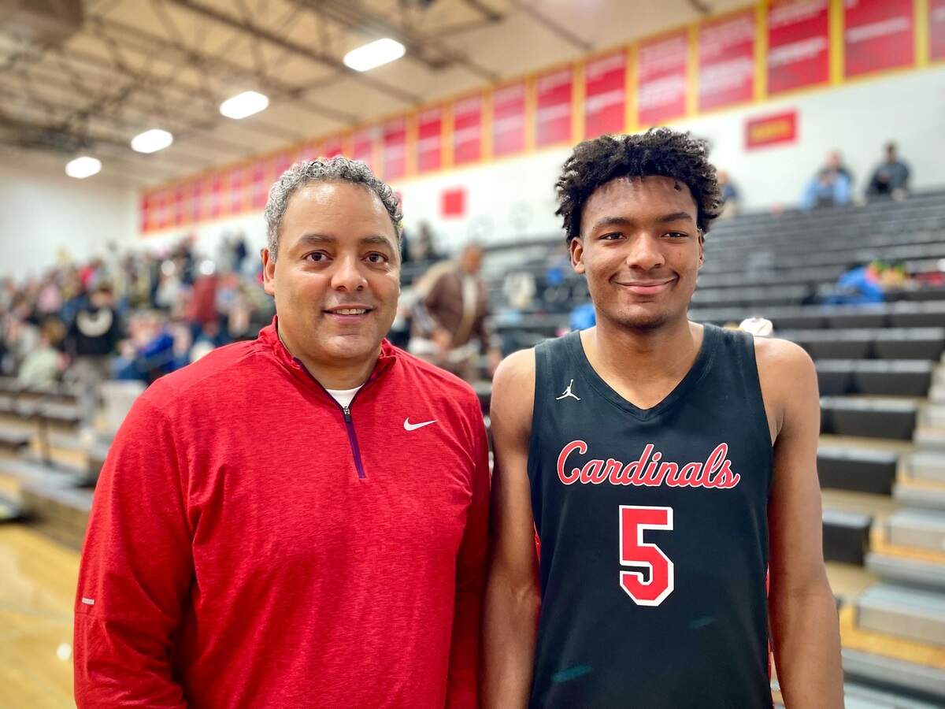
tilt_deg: +0.4
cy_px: 354
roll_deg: -0.3
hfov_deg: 67.3
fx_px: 710
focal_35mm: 26
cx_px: 472
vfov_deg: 53.1
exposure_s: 1/60
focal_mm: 5.1
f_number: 1.6
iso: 320
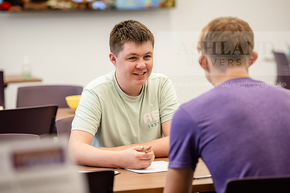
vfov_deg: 10.4
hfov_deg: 15.5
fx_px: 1063
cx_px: 141
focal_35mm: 132
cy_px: 95
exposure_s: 1/200
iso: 800
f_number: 2.8
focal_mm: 125
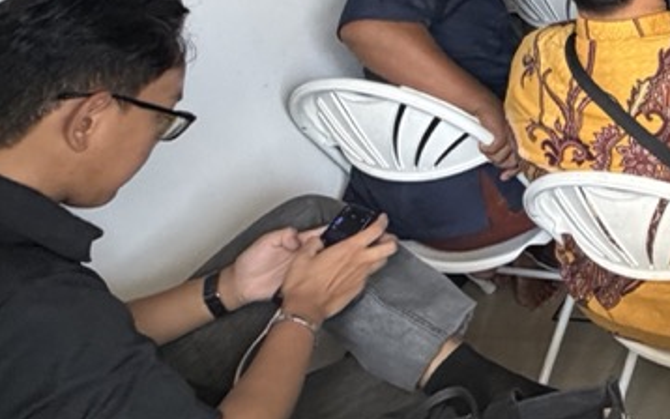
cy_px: -142
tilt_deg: -11.4
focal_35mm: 53
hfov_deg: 28.2
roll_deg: -0.3
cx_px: 956
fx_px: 968
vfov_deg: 21.8
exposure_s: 1/50
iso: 320
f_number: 2.2
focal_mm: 2.22
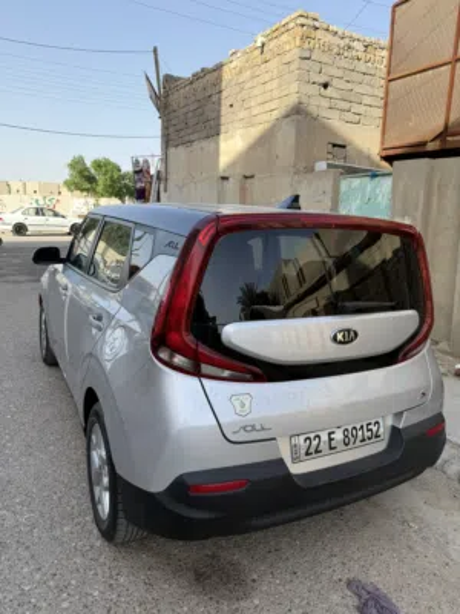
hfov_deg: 56.8
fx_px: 425
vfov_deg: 71.6
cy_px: 307
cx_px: 230
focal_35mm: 24
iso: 80
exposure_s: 1/1689
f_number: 1.78
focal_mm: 6.76
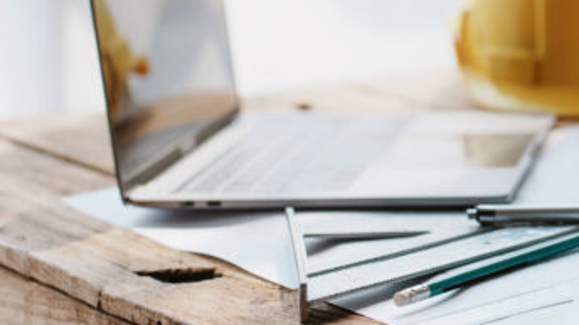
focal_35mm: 156
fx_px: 2394
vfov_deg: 7.7
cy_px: 18
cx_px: 776
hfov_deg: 13.3
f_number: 2.8
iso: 125
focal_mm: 50
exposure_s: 1/500
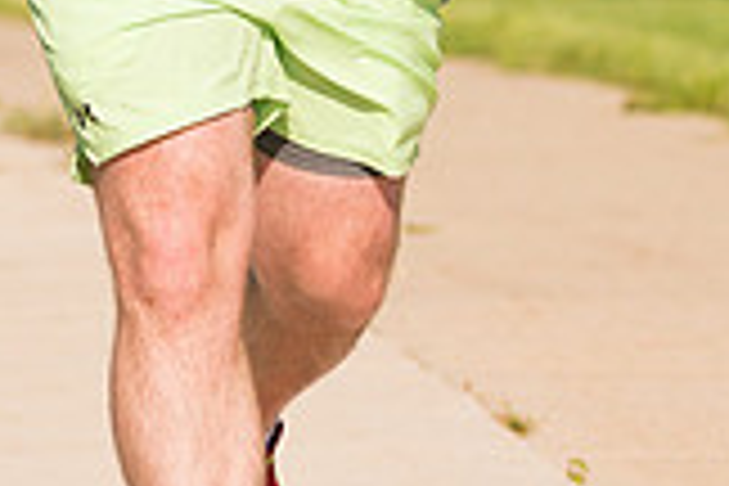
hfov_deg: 2.9
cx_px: 356
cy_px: -322
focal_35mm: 715
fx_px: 14478
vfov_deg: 1.9
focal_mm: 200
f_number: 5.6
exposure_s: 1/2000
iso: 400
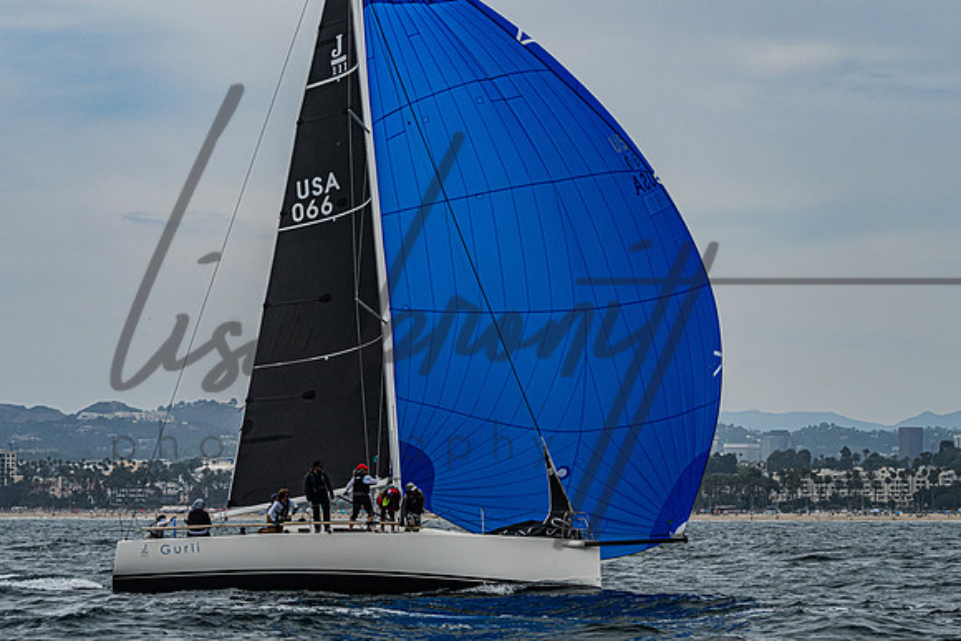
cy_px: 290
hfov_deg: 15.5
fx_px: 3533
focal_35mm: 132
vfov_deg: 10.4
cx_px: 464
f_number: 8
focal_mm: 105
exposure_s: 1/3200
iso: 400
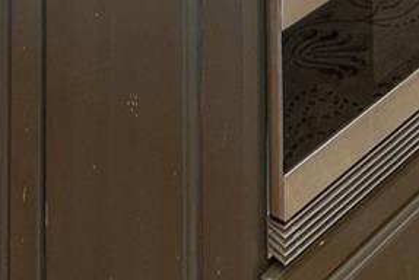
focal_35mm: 100
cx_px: 327
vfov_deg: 10.4
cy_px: -519
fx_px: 1165
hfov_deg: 20.2
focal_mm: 14
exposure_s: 1/20
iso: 320
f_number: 7.1
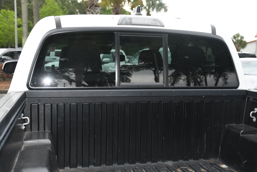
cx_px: 128
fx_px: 321
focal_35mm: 45
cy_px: 86
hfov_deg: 43.6
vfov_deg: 29.9
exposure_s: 1/60
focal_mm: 30
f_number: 4
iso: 100
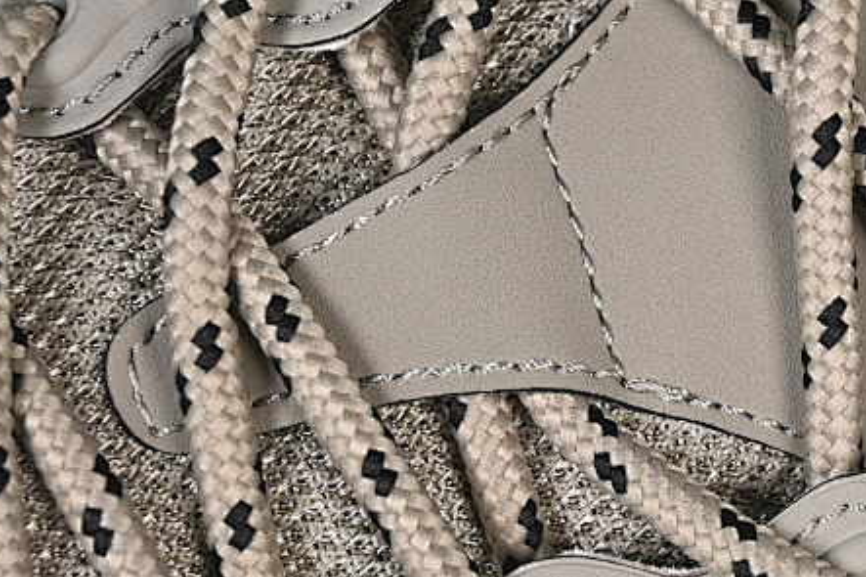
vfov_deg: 7.5
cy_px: 217
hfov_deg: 11.2
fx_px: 4400
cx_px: 807
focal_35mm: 183
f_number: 7.1
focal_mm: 50
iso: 160
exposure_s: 1/60
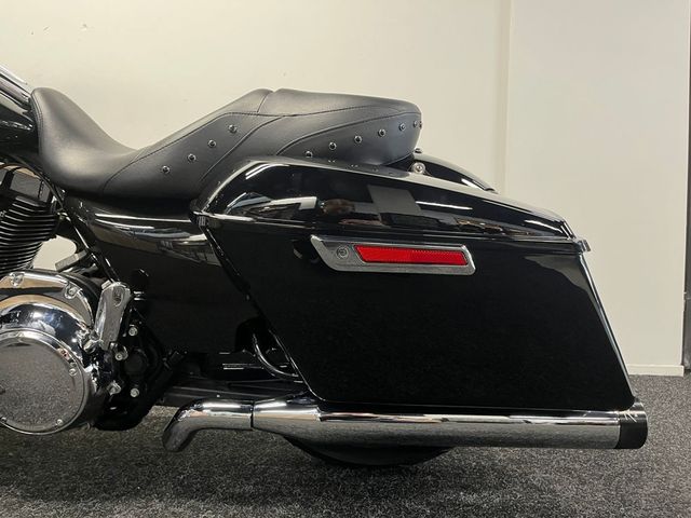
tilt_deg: -1.5
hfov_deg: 67.3
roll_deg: -0.8
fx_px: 519
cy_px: 259
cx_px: 346
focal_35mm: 26
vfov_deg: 53.1
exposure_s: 1/50
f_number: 1.6
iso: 200
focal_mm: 5.1
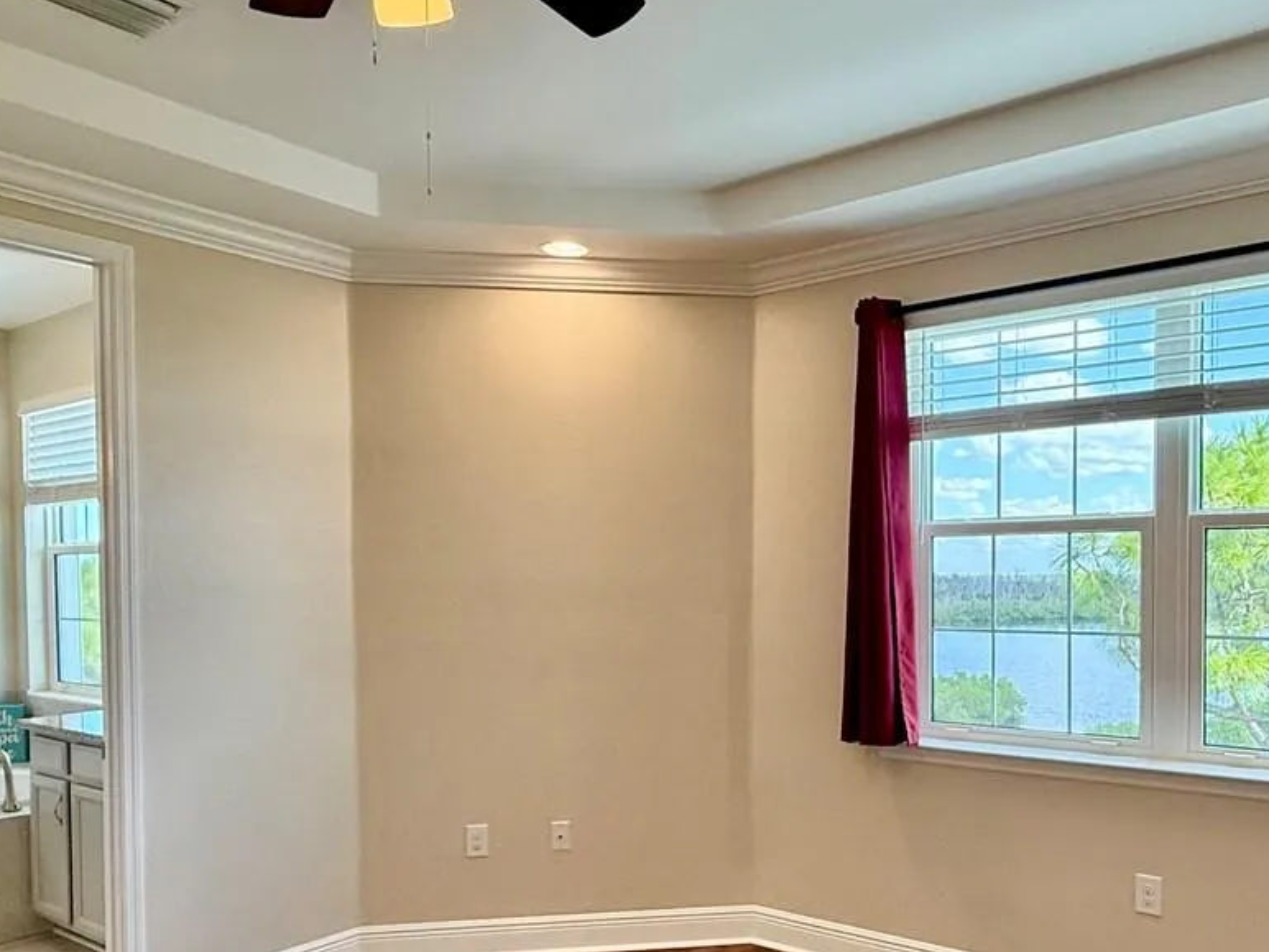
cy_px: 612
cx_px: 751
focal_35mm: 29
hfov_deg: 61.2
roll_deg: +0.2
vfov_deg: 47.7
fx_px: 1063
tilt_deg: -1.1
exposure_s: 1/154
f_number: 2.2
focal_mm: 2.22
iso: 64
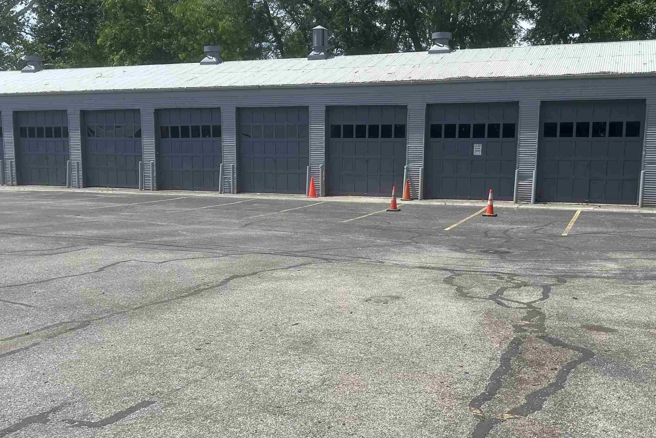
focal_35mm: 38
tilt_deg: -9.3
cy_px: 249
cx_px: 330
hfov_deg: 50.7
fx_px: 692
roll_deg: +0.1
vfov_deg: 35.0
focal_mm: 5.7
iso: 50
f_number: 1.5
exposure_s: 1/4115
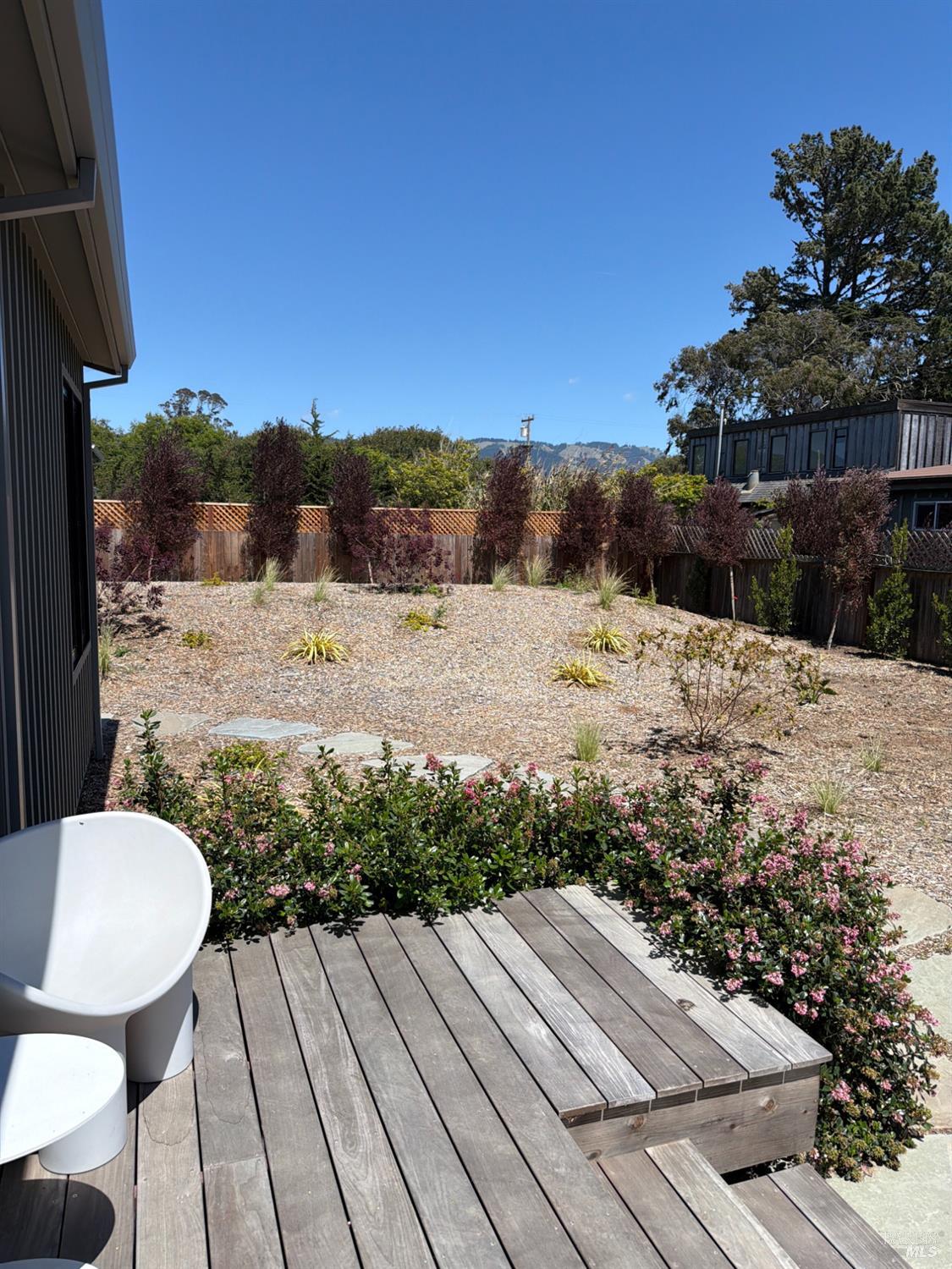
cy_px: 634
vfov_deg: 71.6
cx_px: 476
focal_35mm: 24
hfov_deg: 56.8
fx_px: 880
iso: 80
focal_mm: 6.76
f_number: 1.78
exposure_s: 1/5714
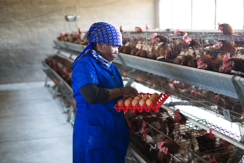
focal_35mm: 50
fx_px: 339
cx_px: 122
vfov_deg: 27.0
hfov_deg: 39.6
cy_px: 82
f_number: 2.8
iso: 1600
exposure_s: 1/160
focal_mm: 50
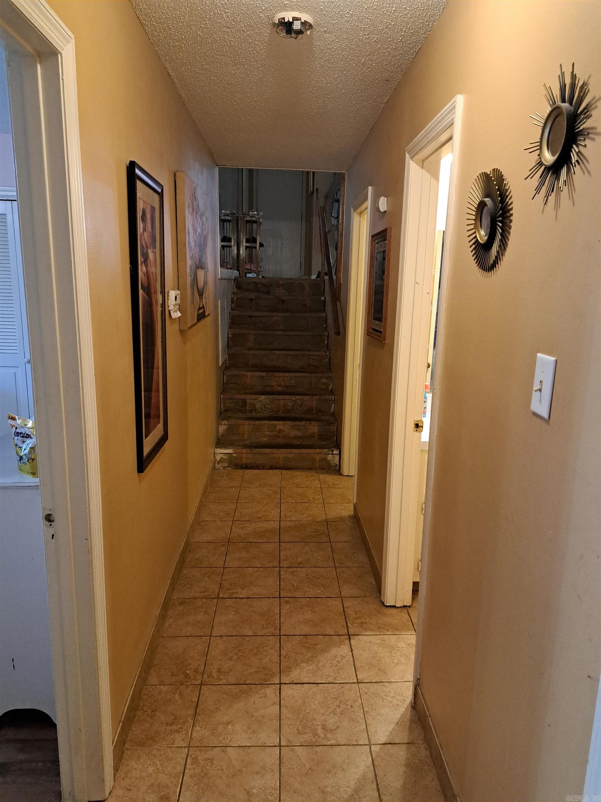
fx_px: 556
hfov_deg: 56.8
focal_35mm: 24
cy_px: 401
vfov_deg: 71.6
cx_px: 300
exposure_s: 1/33
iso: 500
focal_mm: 5.23
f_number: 1.8
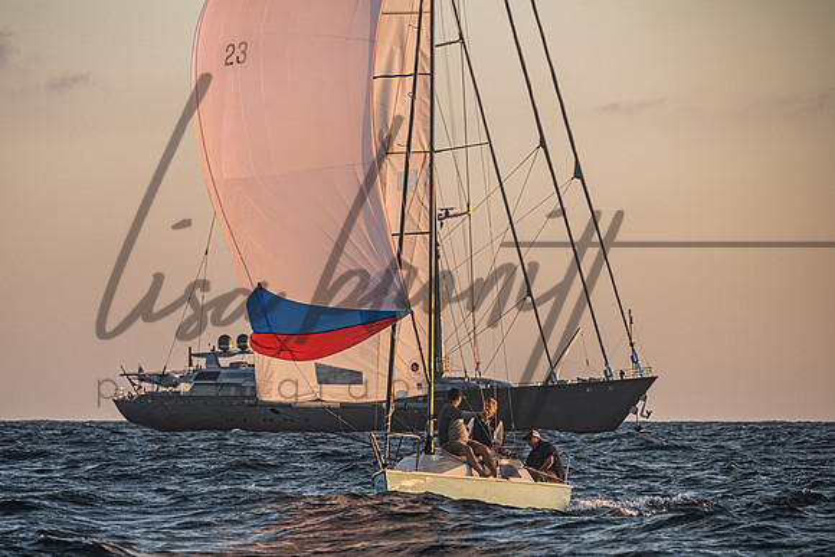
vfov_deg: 4.1
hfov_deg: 6.2
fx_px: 7758
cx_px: 359
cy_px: 319
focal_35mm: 334
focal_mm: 290
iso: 250
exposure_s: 1/320
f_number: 7.1
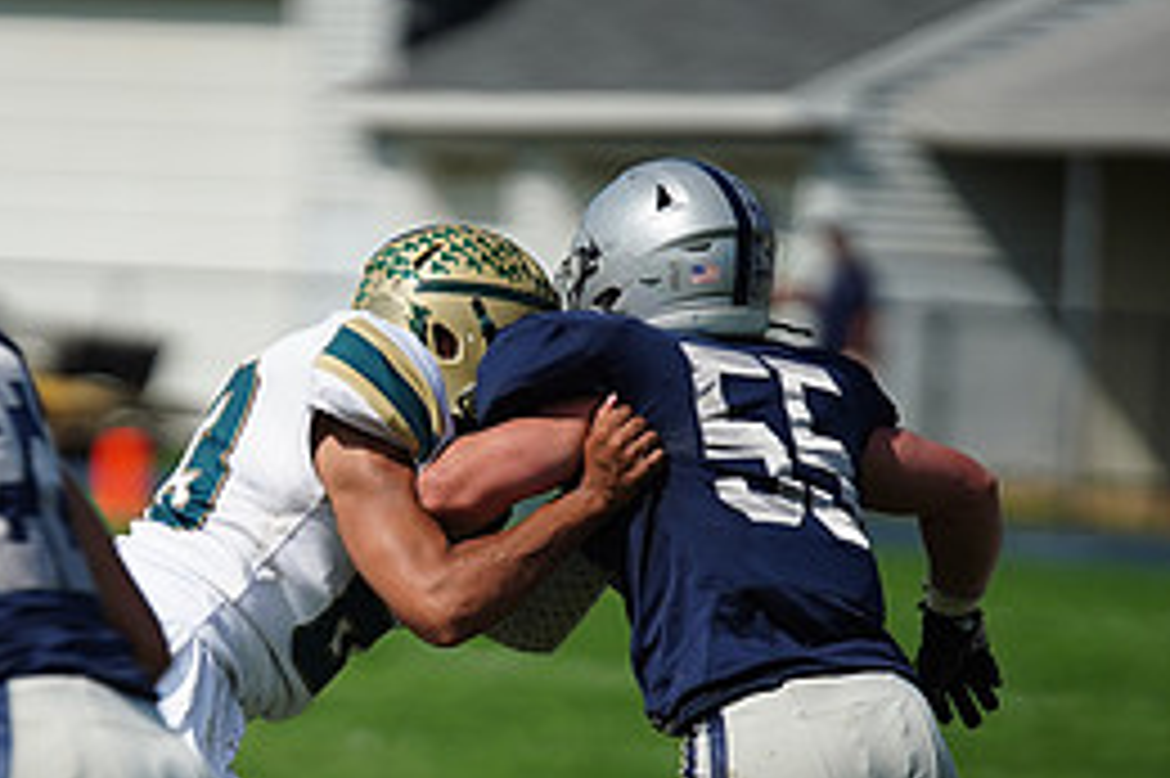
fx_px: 21760
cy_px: 686
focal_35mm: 670
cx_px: 202
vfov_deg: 2.0
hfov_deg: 3.1
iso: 400
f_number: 2.8
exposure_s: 1/8000
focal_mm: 300
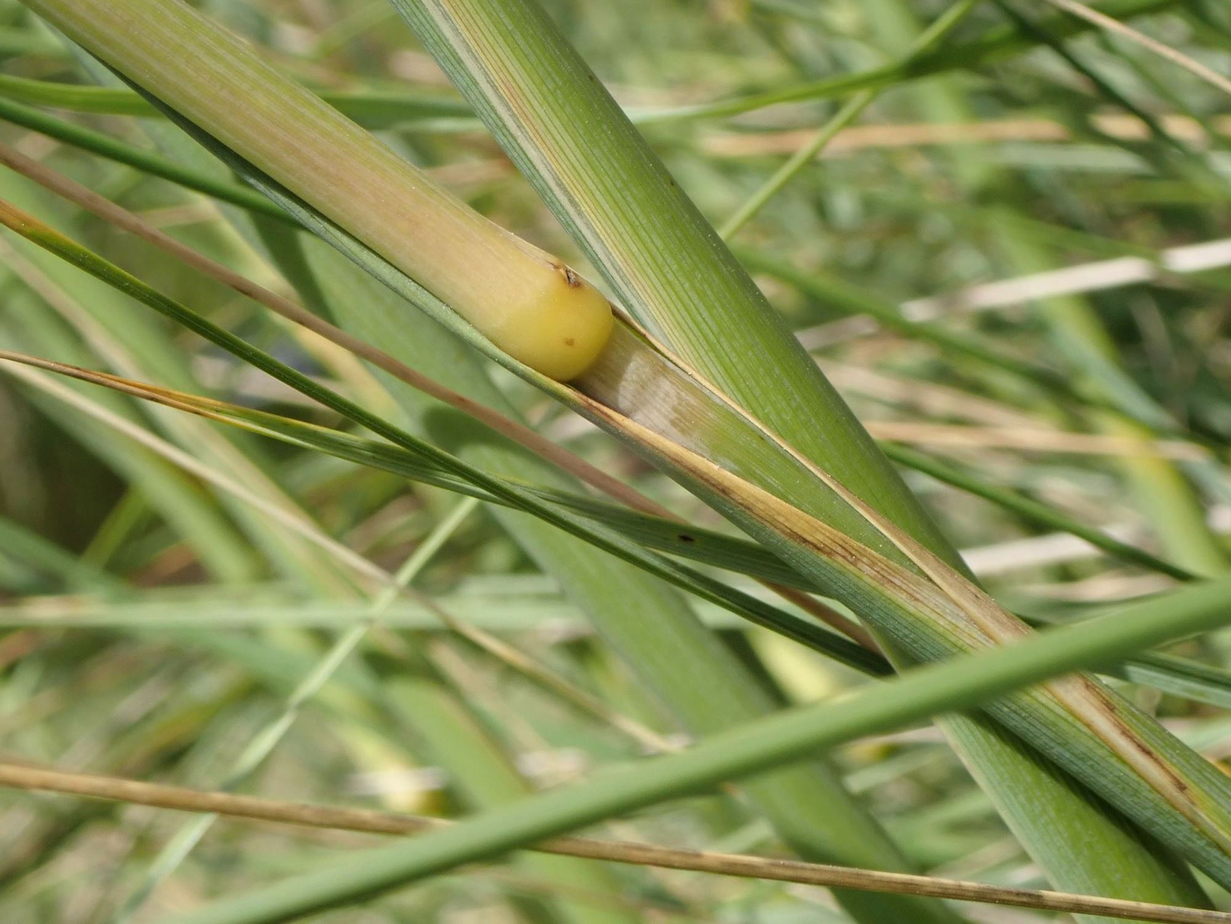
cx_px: 616
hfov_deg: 19.6
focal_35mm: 100
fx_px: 3556
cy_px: 462
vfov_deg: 14.8
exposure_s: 1/400
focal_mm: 18
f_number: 6.3
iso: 200
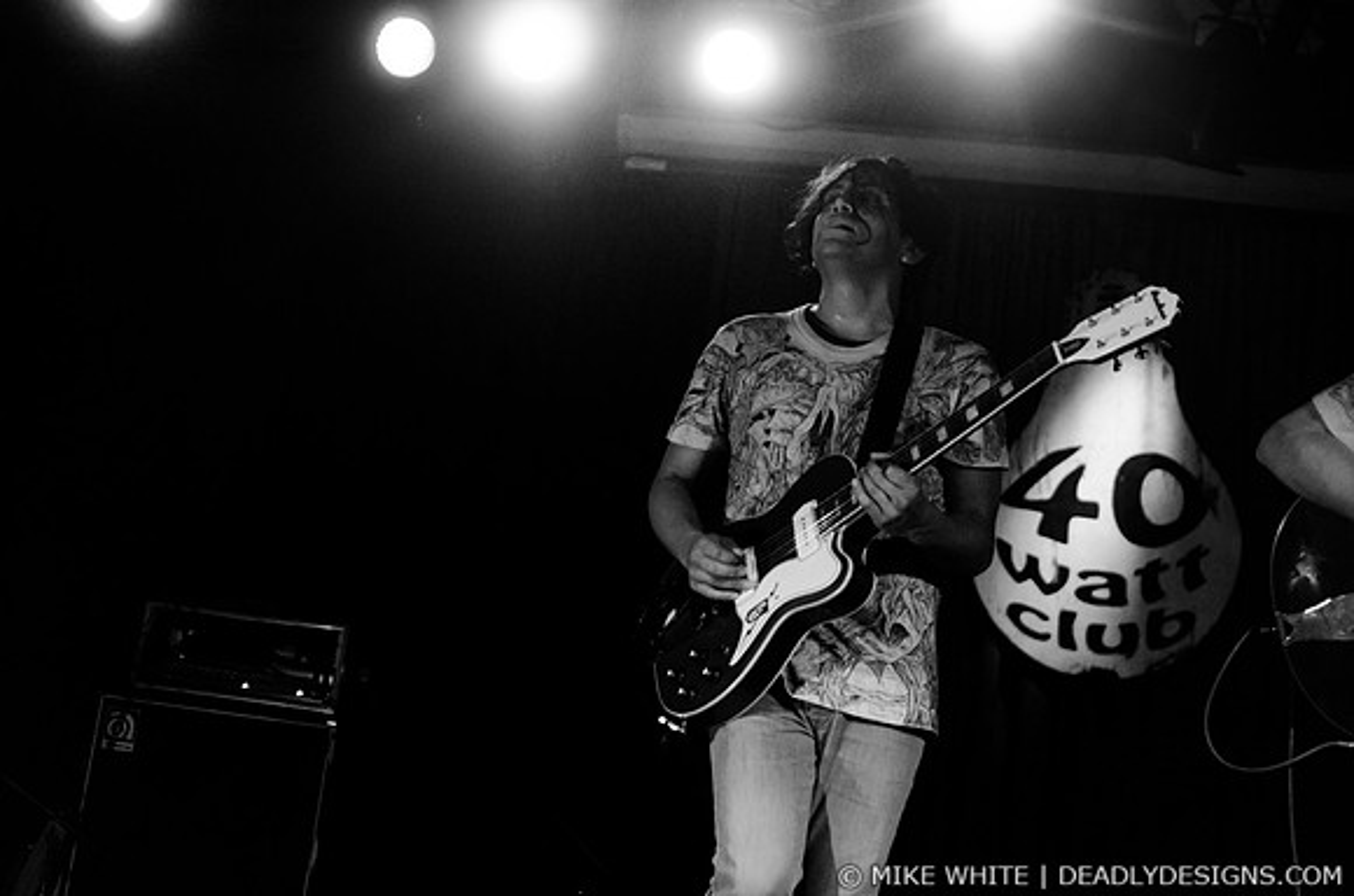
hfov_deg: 43.7
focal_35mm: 45
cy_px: 448
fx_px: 1689
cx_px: 677
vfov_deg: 29.7
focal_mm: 30
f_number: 1.6
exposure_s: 1/200
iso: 1250
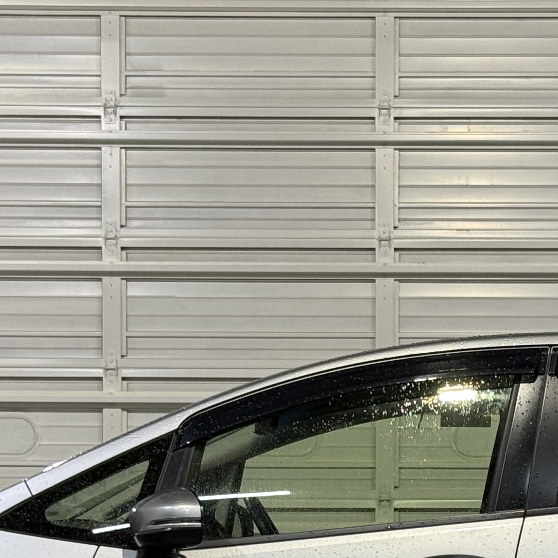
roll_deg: -0.1
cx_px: 460
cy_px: 572
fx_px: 2644
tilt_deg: +0.0
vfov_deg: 11.9
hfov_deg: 12.0
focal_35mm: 145
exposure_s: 1/60
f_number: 1.78
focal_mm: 6.76
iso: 80
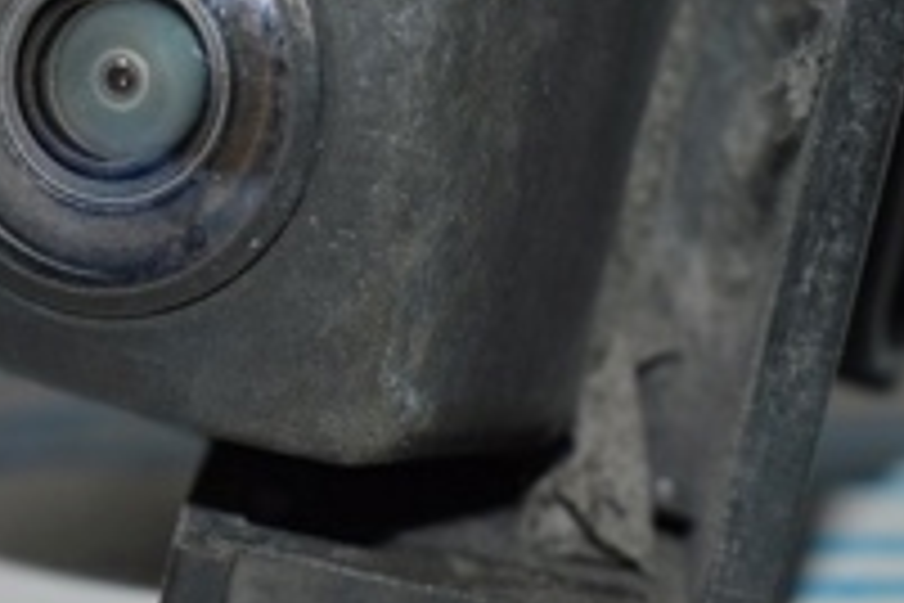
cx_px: 486
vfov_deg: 7.2
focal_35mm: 191
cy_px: 173
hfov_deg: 10.8
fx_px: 4796
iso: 100
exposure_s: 1/60
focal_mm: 40
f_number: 8
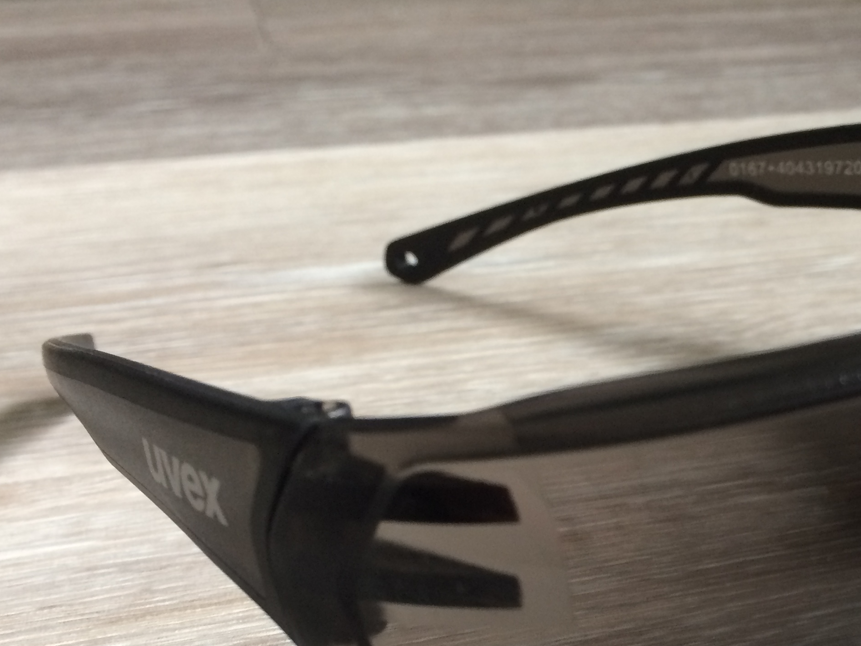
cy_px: 545
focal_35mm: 50
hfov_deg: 37.2
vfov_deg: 28.3
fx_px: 1244
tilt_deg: -29.3
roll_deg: +0.7
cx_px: 652
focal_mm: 4.15
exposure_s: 1/33
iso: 125
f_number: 2.2
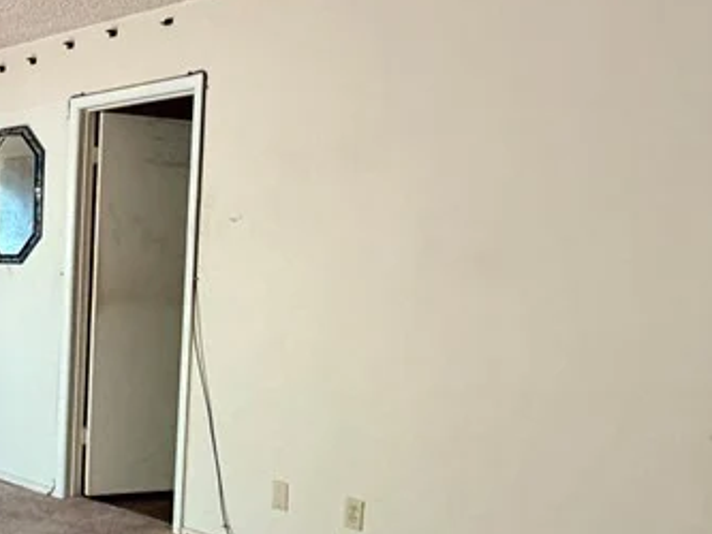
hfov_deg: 37.6
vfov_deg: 33.5
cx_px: -45
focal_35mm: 43
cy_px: 314
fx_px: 885
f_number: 2.2
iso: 640
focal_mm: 2.22
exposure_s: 1/60
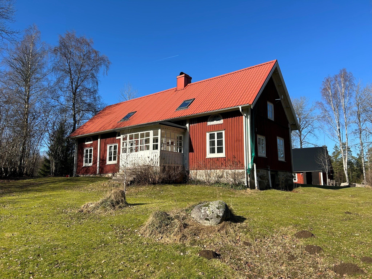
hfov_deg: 67.3
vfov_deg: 53.1
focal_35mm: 26
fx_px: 279
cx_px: 186
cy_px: 140
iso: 50
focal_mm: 5.7
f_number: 1.5
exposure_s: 1/3077
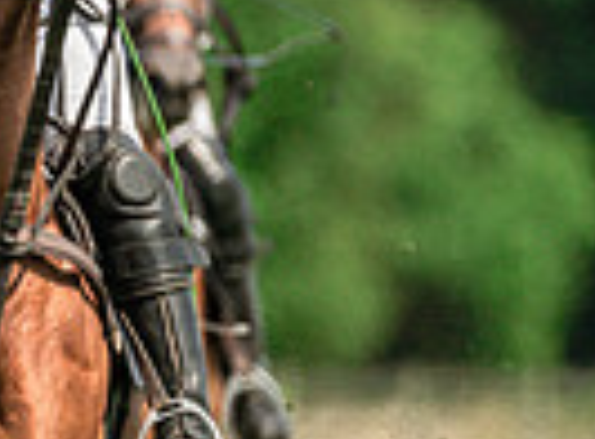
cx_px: -741
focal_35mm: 2923
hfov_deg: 0.7
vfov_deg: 0.5
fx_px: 49927
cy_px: 143
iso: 400
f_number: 4
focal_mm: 500
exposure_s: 1/2000
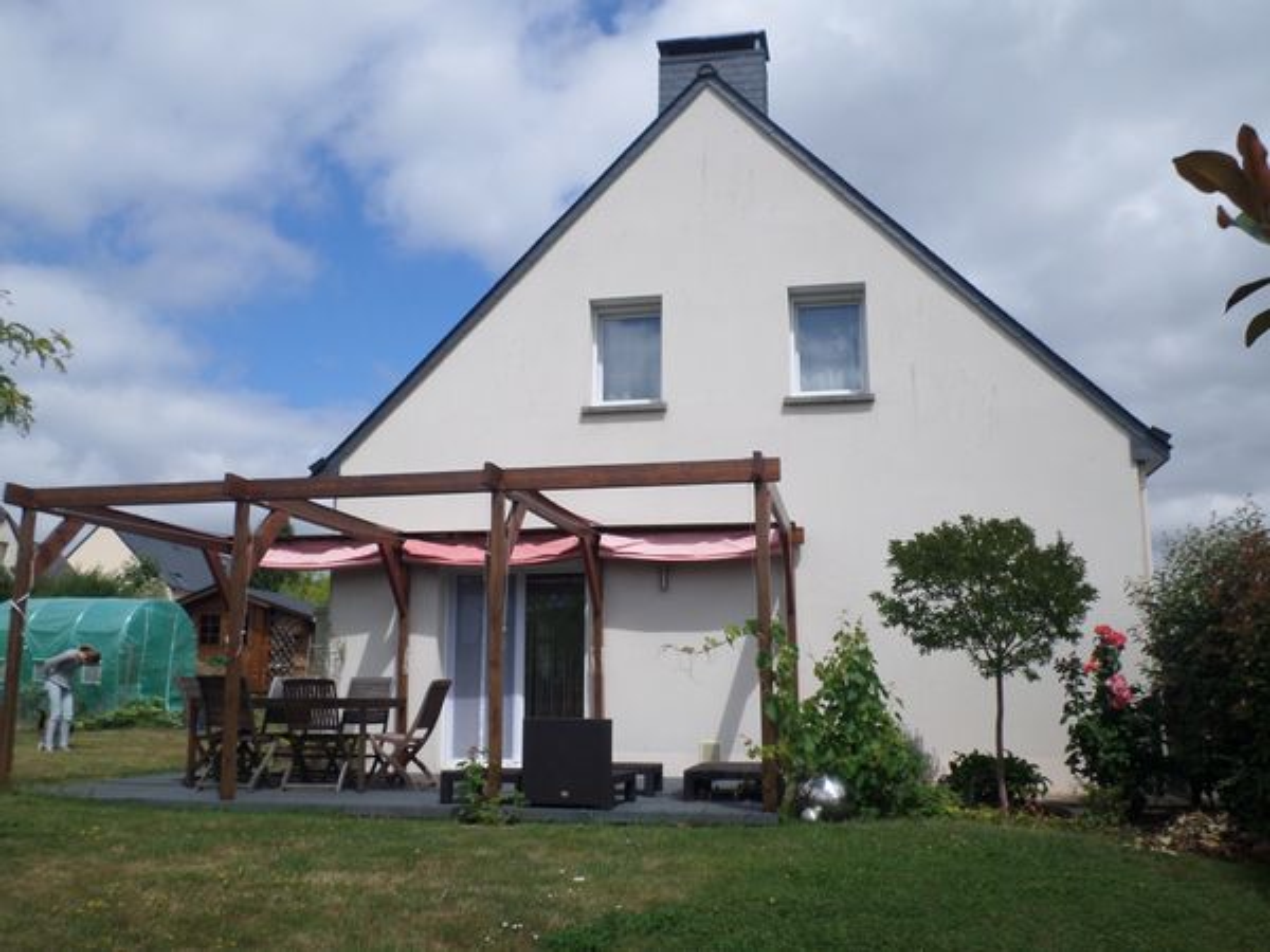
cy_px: 476
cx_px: 635
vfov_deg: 46.8
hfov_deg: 60.0
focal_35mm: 30
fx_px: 1101
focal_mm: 5.5
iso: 80
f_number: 10
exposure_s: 1/180
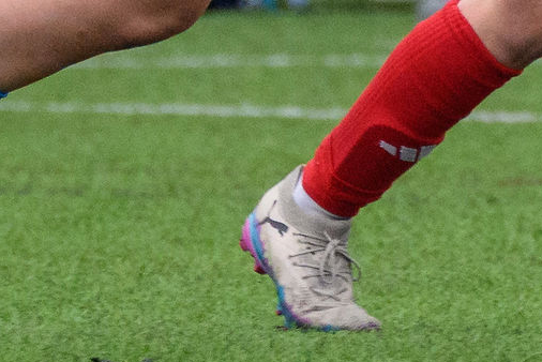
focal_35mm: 3758
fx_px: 56609
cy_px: -431
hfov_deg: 0.5
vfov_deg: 0.4
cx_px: 704
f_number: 5.6
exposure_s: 1/1000
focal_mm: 400
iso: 2200
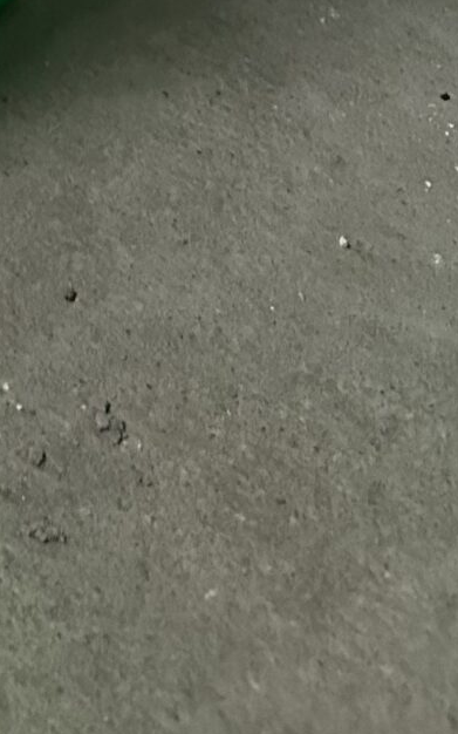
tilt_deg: -23.4
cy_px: -743
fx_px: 2078
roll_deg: -1.2
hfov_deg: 11.2
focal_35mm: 104
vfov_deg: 15.7
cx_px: -511
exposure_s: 1/50
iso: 640
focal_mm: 6.86
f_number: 1.78
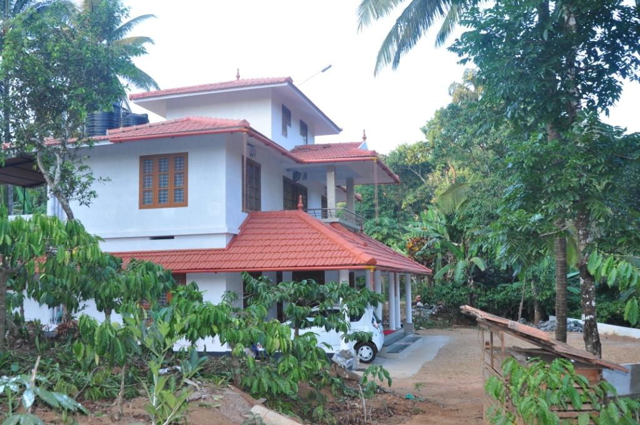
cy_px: 212
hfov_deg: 53.2
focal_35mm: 36
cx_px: 320
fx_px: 639
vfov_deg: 36.8
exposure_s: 1/125
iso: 640
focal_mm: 24
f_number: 6.3
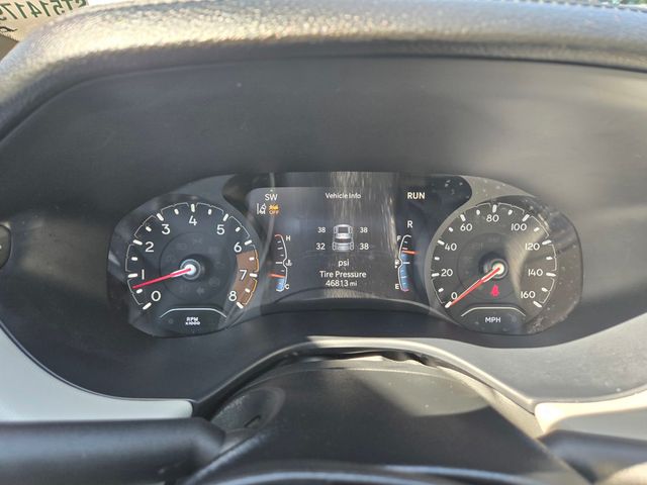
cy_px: 242
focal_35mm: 23
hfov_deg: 73.9
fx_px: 430
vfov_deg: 58.9
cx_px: 324
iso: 100
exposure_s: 1/100
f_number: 1.8
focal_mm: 5.4
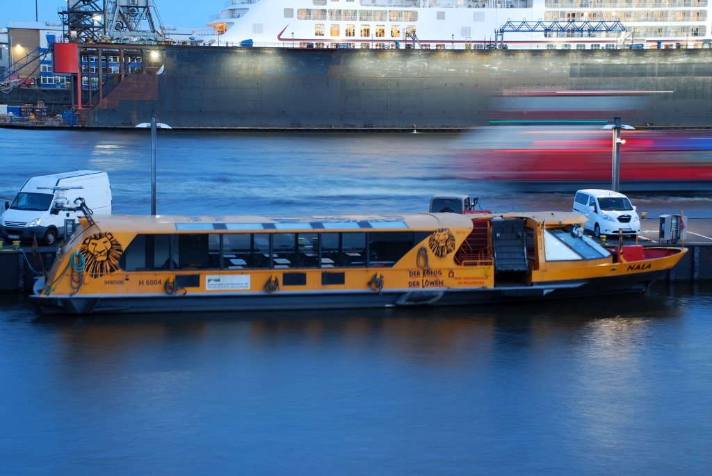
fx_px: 1425
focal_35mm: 72
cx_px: 356
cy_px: 238
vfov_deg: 19.0
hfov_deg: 28.0
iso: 100
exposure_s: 1.3
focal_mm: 48
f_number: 4.8
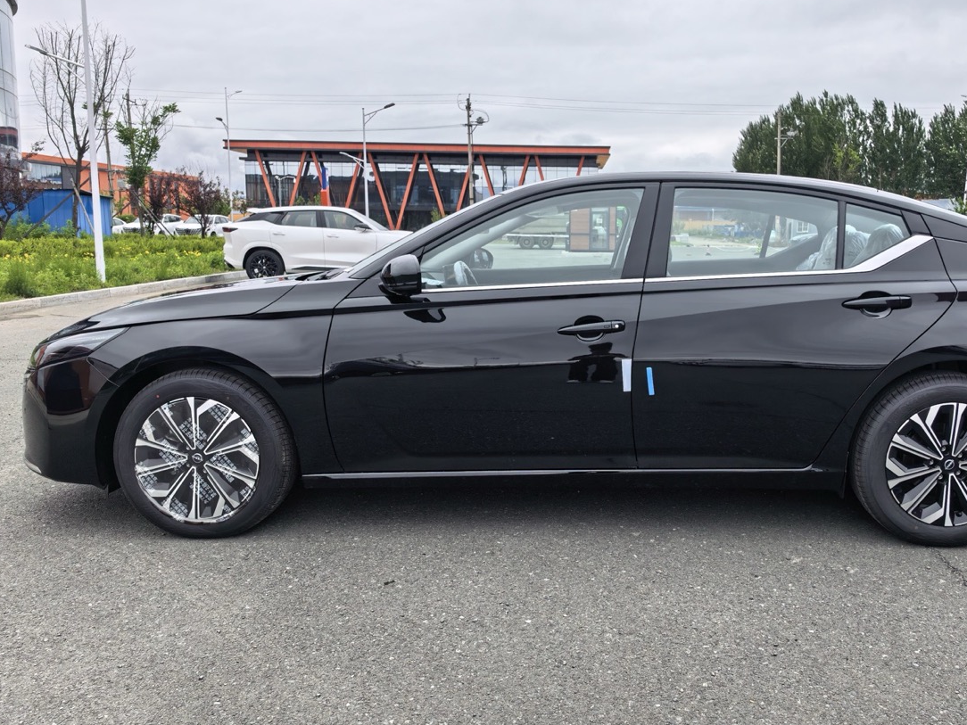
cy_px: 355
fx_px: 866
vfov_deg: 45.4
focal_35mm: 31
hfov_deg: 57.9
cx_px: 584
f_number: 2
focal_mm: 5.75
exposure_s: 1/2725
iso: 50
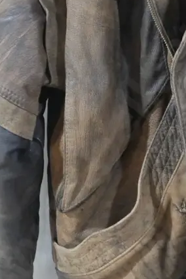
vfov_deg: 21.0
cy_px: 22
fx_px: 736
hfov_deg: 14.1
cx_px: 202
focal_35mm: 95
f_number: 7.1
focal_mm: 19
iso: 3200
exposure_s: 1/15
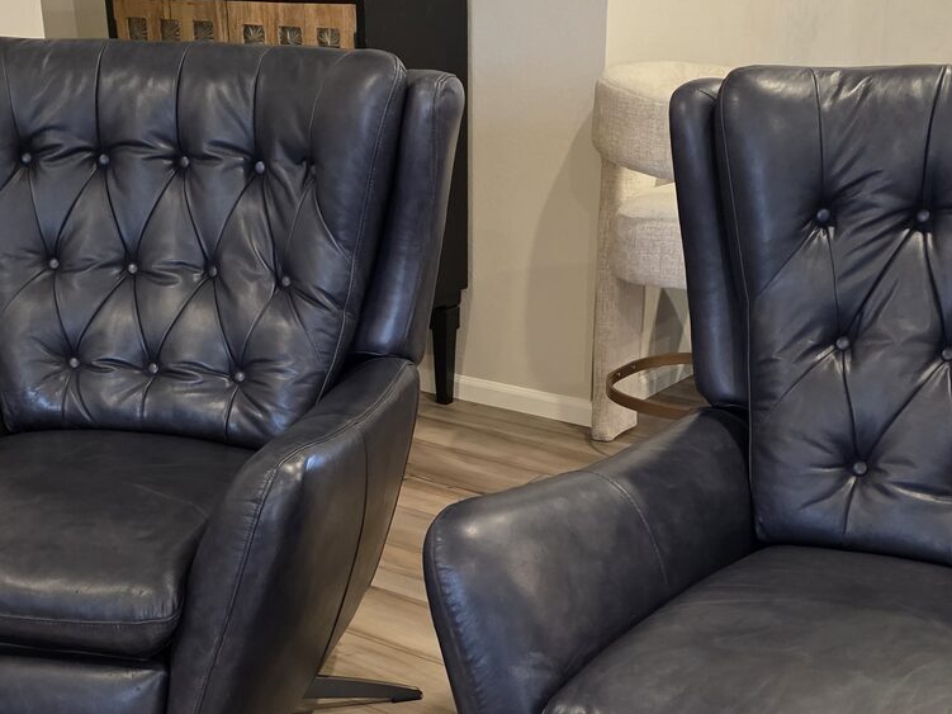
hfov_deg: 38.9
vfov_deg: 29.3
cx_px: 487
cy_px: 514
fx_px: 1347
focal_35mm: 49
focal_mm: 6.3
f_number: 1.7
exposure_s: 1/120
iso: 800
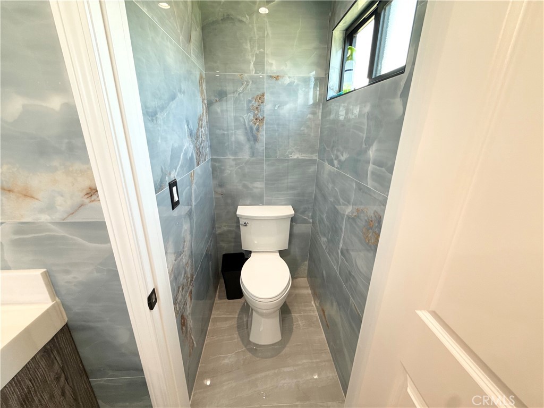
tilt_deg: -19.6
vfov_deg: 85.7
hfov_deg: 102.1
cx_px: 272
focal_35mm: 14
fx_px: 220
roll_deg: -1.1
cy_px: 204
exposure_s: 1/120
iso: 200
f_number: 2.2
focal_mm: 2.22
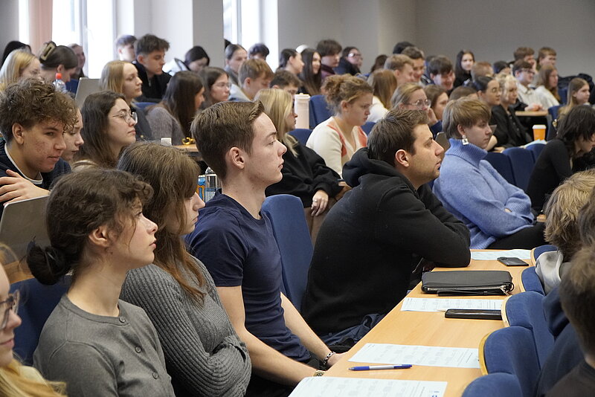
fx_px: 1141
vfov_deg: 19.7
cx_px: 298
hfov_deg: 29.2
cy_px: 198
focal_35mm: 69
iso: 3200
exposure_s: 1/160
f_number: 4
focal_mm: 46
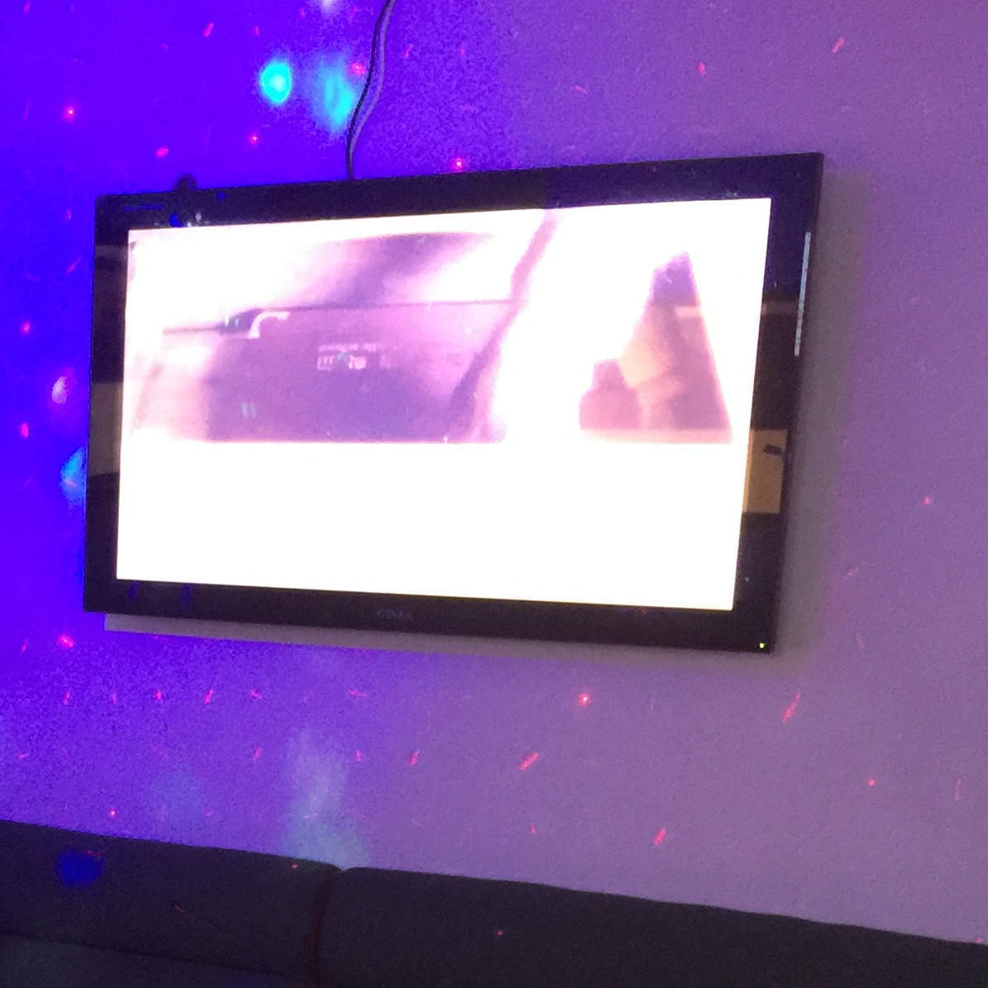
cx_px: -185
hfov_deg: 22.7
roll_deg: -0.9
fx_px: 2260
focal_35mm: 70
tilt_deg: -12.0
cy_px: 933
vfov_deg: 23.8
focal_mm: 4.15
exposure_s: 1/8
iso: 125
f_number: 2.2
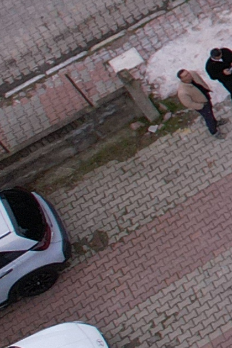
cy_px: -441
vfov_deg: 9.7
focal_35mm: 191
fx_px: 1846
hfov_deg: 5.0
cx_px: 1322
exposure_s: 1/30
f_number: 2.8
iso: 100
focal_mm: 8.38
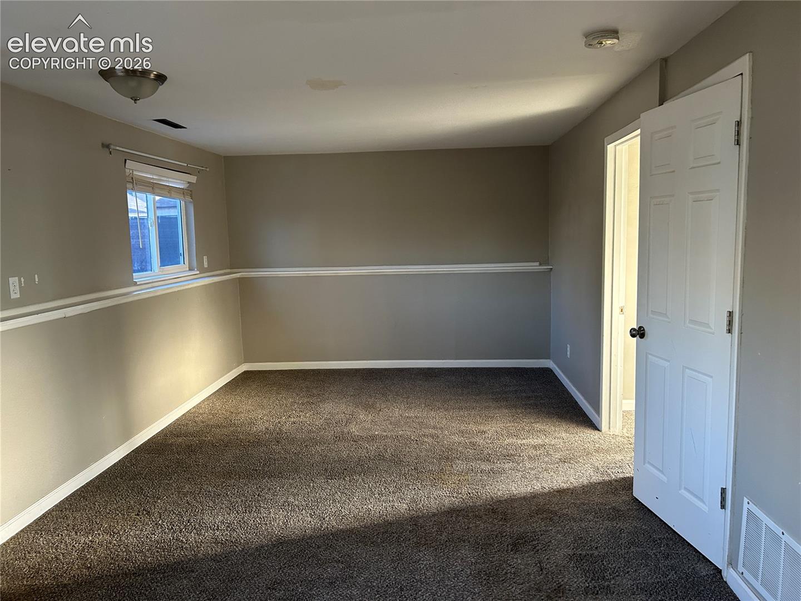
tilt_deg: -7.1
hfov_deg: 67.3
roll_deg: +1.9
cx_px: 400
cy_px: 300
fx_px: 602
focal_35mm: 26
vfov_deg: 53.1
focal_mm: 5.7
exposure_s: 1/60
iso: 250
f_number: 1.5
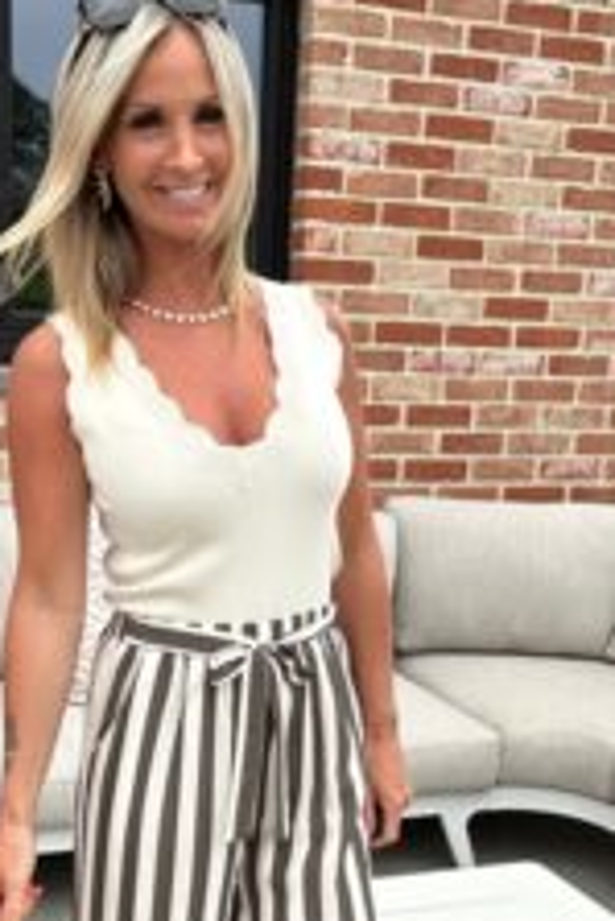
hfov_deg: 24.2
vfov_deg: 34.9
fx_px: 1433
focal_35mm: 56
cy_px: 686
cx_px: 310
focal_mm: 2.69
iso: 25
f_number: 1.9
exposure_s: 1/1058
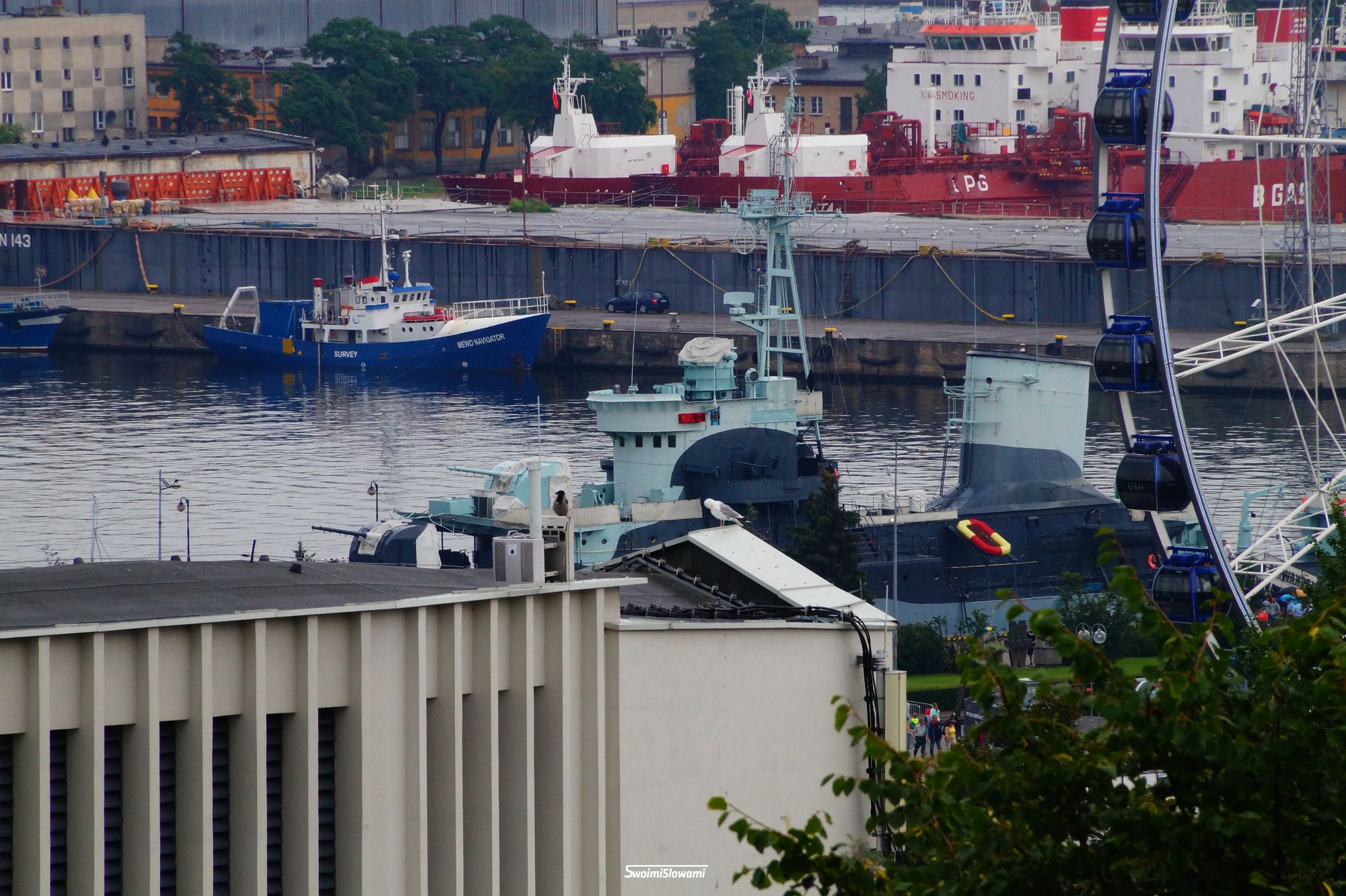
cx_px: 673
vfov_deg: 3.7
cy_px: 448
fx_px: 14012
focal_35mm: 375
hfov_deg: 5.5
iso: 800
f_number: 16
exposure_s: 1/80
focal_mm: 250
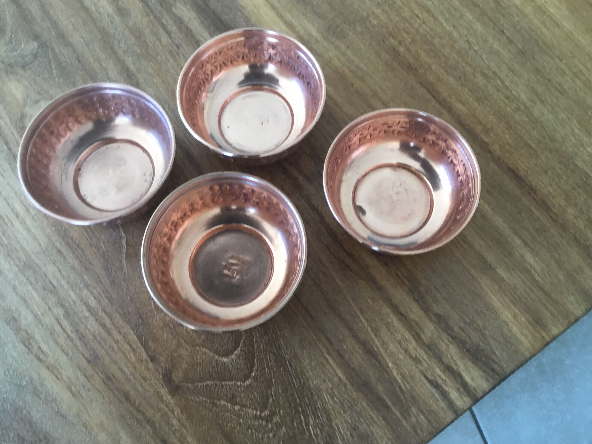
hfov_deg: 56.8
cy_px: 223
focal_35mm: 32
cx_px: 297
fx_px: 547
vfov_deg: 44.2
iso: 25
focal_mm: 3.3
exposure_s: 1/33
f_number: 2.4
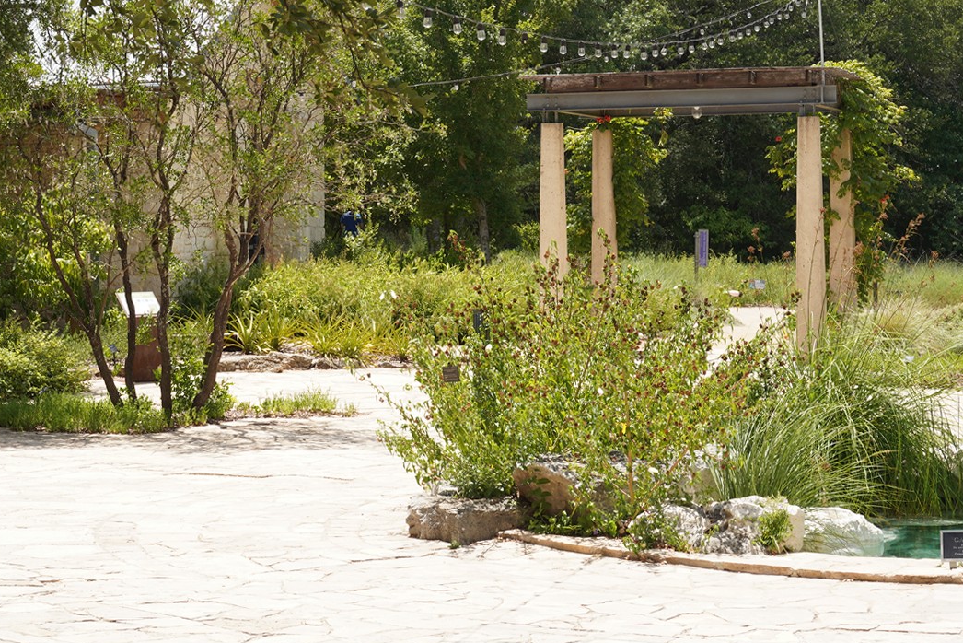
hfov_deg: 18.6
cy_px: 216
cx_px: 215
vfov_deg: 12.6
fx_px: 2916
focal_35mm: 109
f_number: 13
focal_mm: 57
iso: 160
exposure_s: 1/100
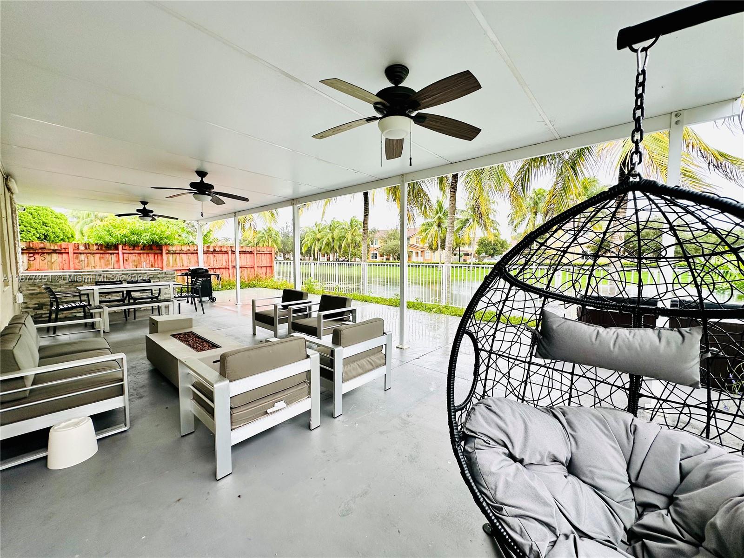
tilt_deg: -3.6
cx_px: 372
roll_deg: -0.1
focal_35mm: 14
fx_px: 301
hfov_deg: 102.1
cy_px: 279
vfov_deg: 85.7
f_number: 2.2
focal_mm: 2.22
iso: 40
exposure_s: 1/191
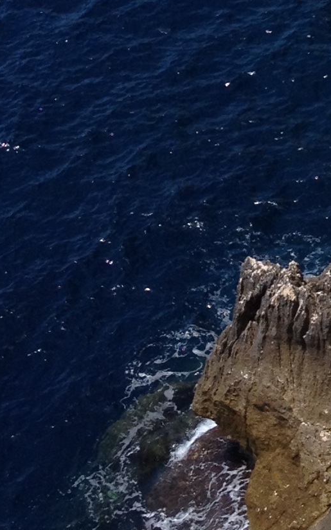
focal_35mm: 147
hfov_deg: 8.6
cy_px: -134
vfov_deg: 13.8
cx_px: 585
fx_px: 2122
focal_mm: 4.28
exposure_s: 1/1672
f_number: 2.4
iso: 50
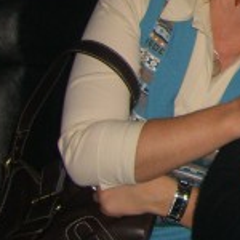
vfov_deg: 12.7
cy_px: -38
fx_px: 1051
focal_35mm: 134
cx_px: 450
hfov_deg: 11.9
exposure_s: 1/60
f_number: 2.8
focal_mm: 7.9
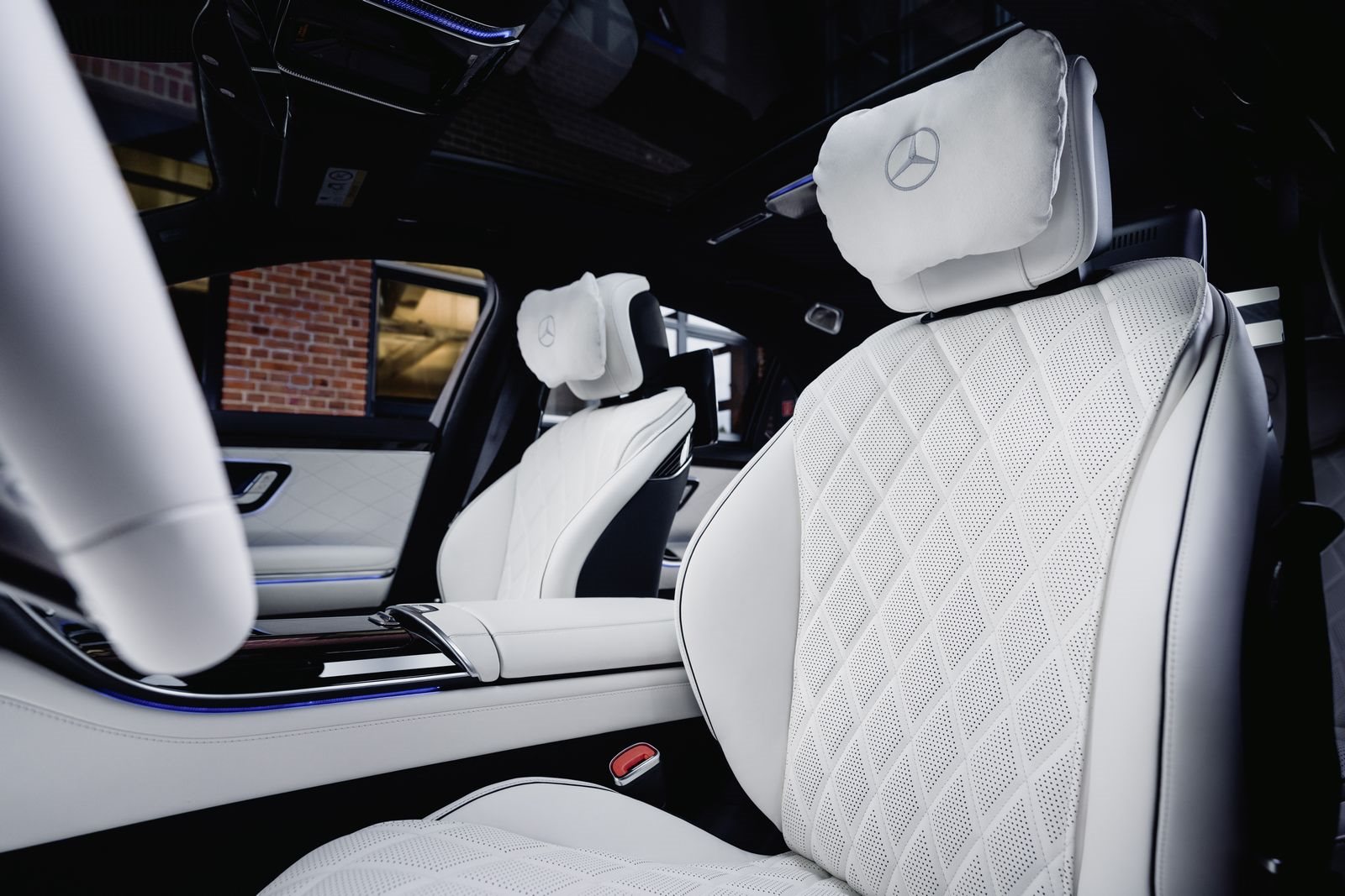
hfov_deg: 86.9
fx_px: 710
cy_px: 448
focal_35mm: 19
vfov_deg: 64.6
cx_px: 672
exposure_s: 1/160
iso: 500
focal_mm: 19
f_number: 4
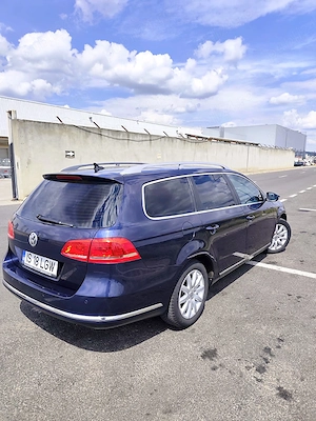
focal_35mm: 23
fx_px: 280
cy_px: 210
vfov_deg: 73.9
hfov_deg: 58.9
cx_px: 158
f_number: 1.65
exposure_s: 1/1429
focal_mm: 6.19
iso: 50
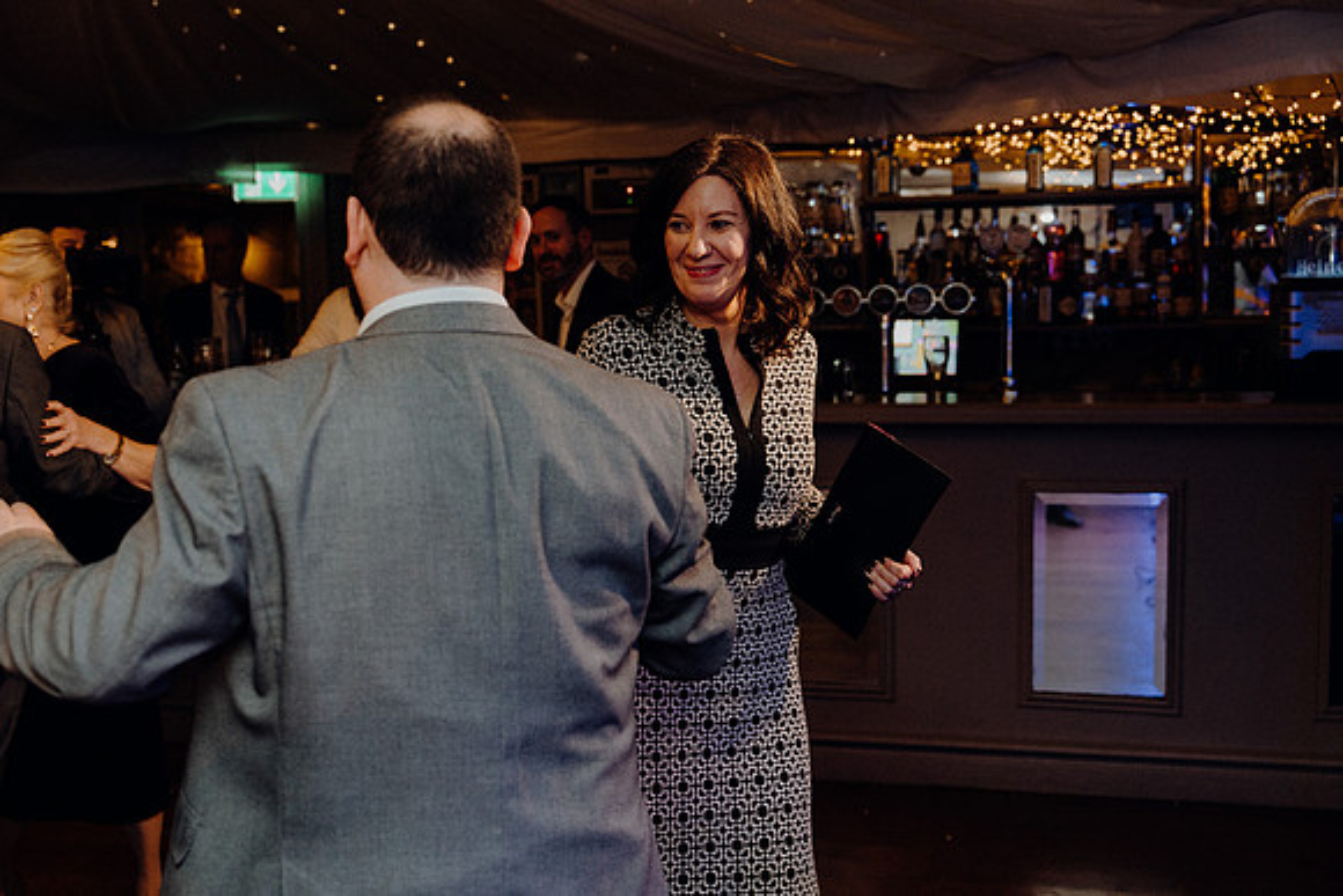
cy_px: 448
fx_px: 1493
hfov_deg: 48.4
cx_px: 672
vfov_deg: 33.4
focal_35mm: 40
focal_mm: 40
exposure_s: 1/160
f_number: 3.5
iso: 2500
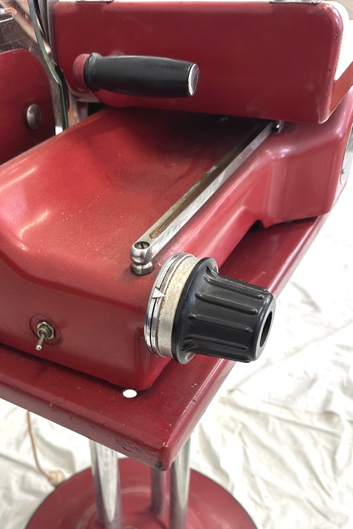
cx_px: 109
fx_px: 500
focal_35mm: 34
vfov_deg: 55.0
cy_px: 339
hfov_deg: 38.3
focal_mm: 6.86
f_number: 1.78
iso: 125
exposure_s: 1/50
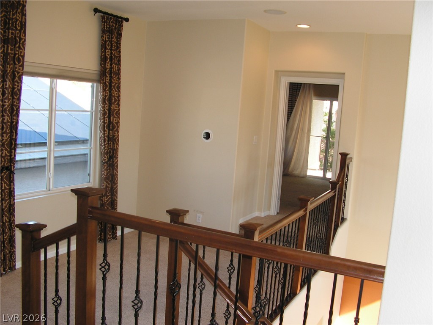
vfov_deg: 39.7
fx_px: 450
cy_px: 162
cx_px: 216
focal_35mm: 36
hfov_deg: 51.4
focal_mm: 6
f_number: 3.2
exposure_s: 1/40
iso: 50
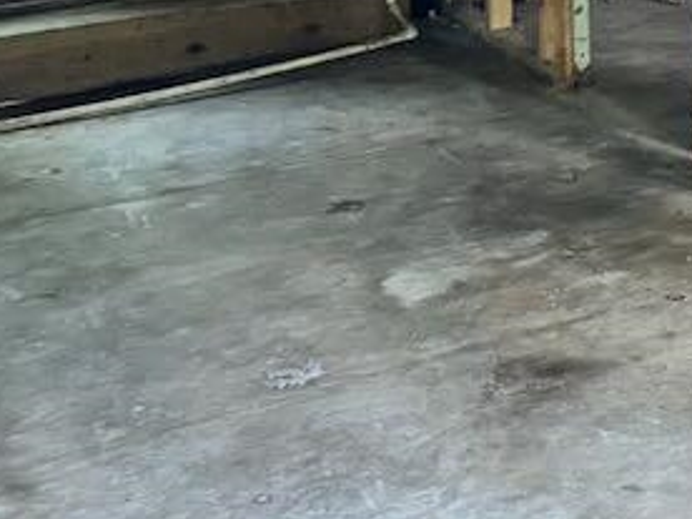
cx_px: 1148
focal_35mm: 89
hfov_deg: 18.5
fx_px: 1779
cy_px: -333
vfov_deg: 15.0
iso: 500
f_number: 1.78
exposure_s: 1/60
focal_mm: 6.76
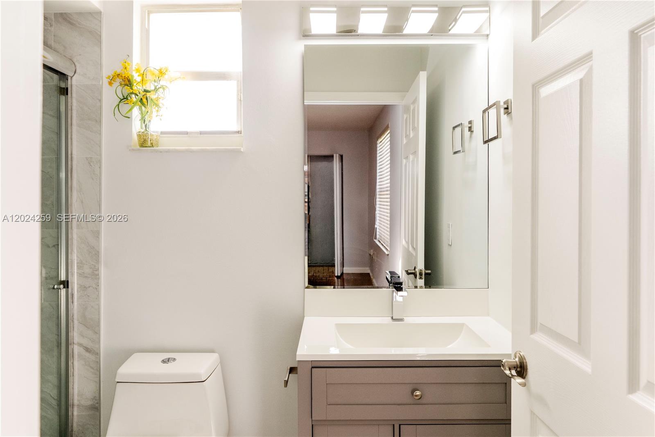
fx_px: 437
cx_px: 328
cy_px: 218
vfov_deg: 53.1
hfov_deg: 73.8
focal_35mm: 24
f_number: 4
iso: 1000
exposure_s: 1/250
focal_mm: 16
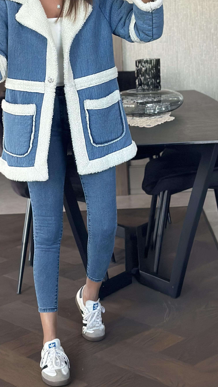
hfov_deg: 15.3
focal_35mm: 79
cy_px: 133
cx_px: 72
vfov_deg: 26.7
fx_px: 812
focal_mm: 6.86
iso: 320
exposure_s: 1/60
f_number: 1.78
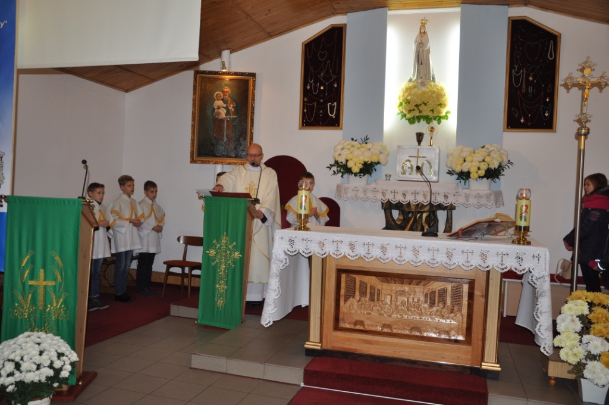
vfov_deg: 41.6
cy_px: 202
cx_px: 304
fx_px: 532
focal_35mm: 32
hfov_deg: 59.6
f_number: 3.8
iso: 400
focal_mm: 21
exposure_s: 1/60
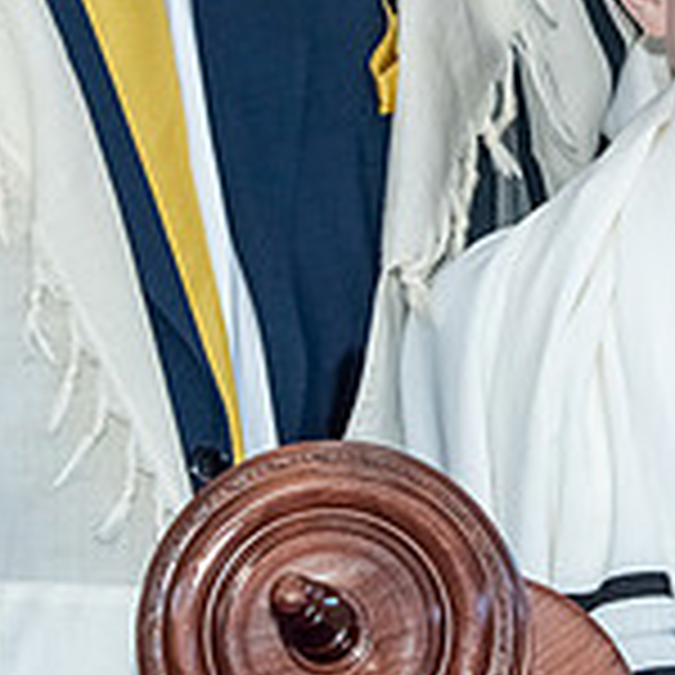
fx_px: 12751
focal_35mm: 578
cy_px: -31
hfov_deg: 3.0
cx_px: 818
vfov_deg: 3.0
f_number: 7.1
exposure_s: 1/250
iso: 500
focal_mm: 105
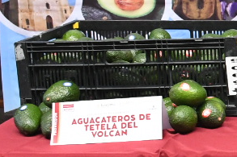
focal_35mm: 166
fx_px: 1092
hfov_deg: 10.9
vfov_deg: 8.3
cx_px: 523
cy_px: 48
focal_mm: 20
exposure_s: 1/160
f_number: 6.3
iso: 2000
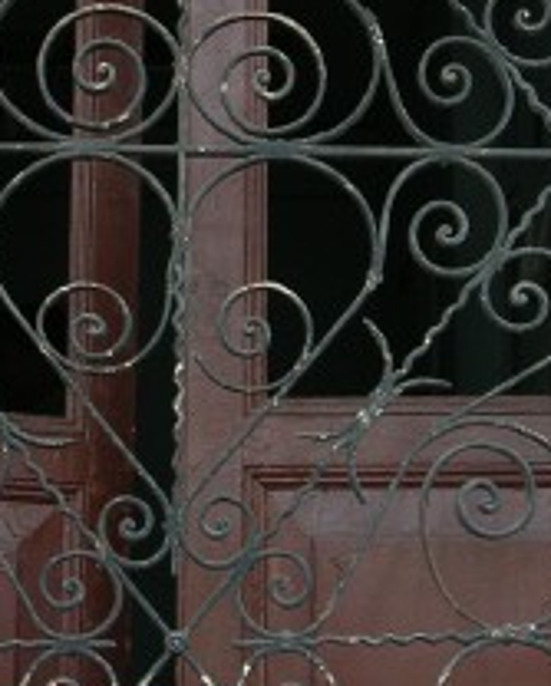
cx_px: 251
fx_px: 2563
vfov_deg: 15.2
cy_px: 247
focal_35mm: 126
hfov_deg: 12.3
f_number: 4
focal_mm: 8.9
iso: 50
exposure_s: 1/56.6
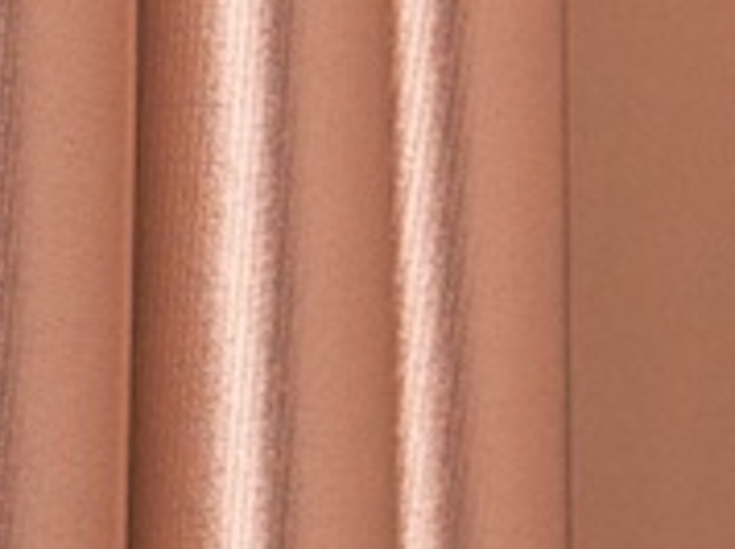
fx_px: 6383
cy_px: -6
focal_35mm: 301
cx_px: -211
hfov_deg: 6.5
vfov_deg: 4.9
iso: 400
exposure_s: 1/1000
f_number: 9
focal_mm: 62
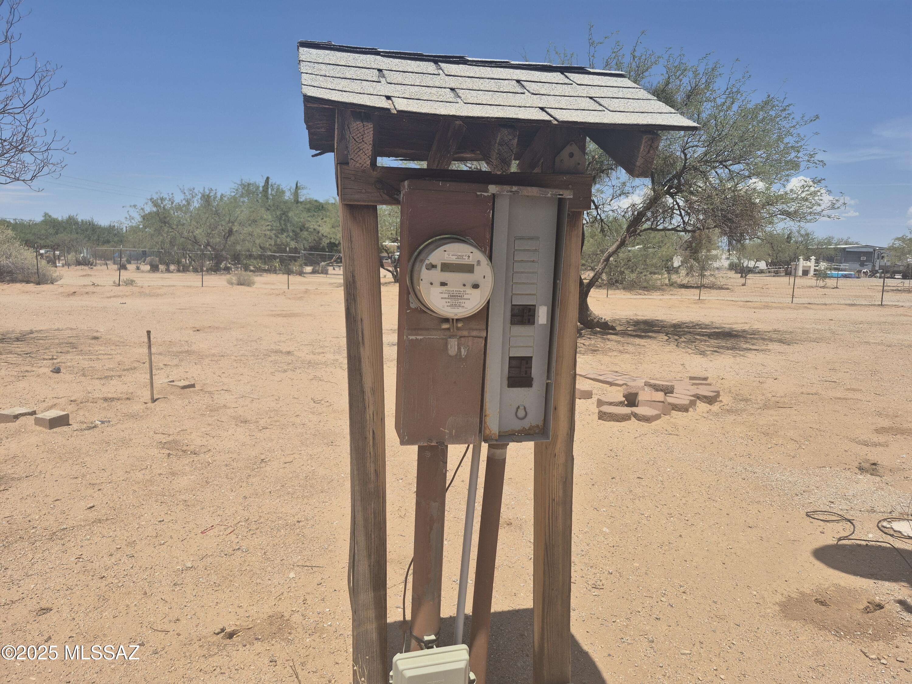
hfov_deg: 73.9
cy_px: 342
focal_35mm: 23
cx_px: 456
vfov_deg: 58.9
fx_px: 606
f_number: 1.8
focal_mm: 5.4
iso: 25
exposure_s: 1/2456
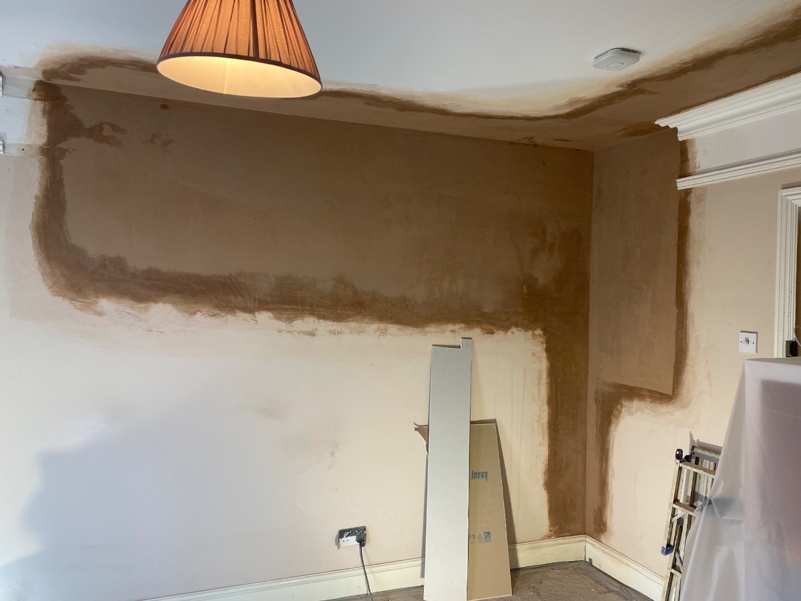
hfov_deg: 67.3
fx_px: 602
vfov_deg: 53.1
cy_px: 300
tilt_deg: -1.0
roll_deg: -1.3
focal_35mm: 26
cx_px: 400
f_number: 1.8
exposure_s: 1/100
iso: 125
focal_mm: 4.25
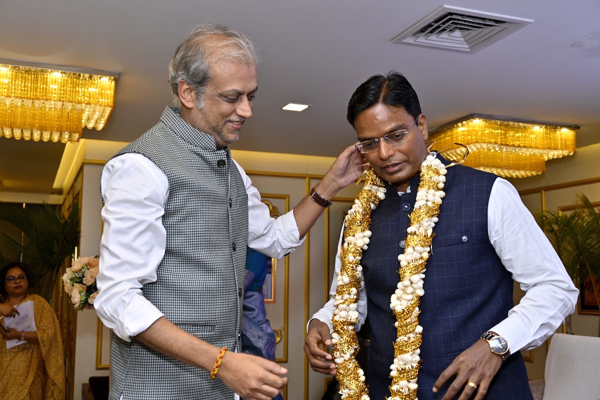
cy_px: 200
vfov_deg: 32.6
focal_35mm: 41
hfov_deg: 47.4
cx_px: 300
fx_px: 683
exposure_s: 1/200
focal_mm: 41
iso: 640
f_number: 5.6
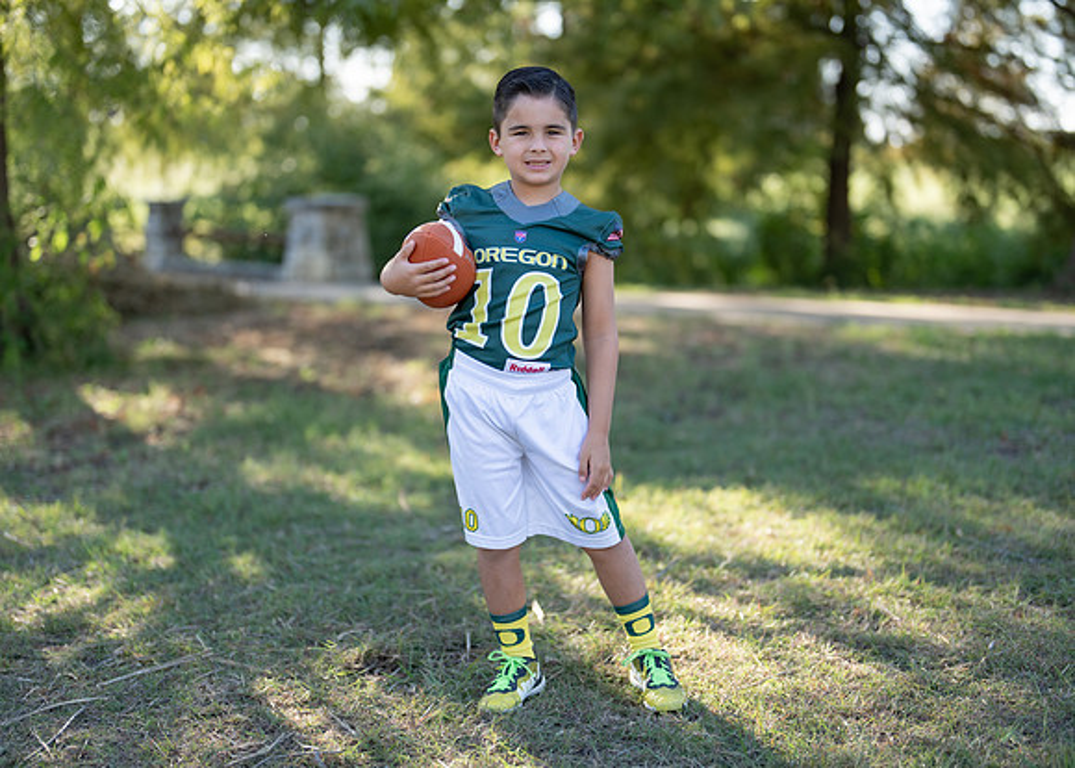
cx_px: 549
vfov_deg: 25.3
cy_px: 394
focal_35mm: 56
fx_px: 1710
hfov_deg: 34.9
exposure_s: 1/1250
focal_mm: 50
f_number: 1.2
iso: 100
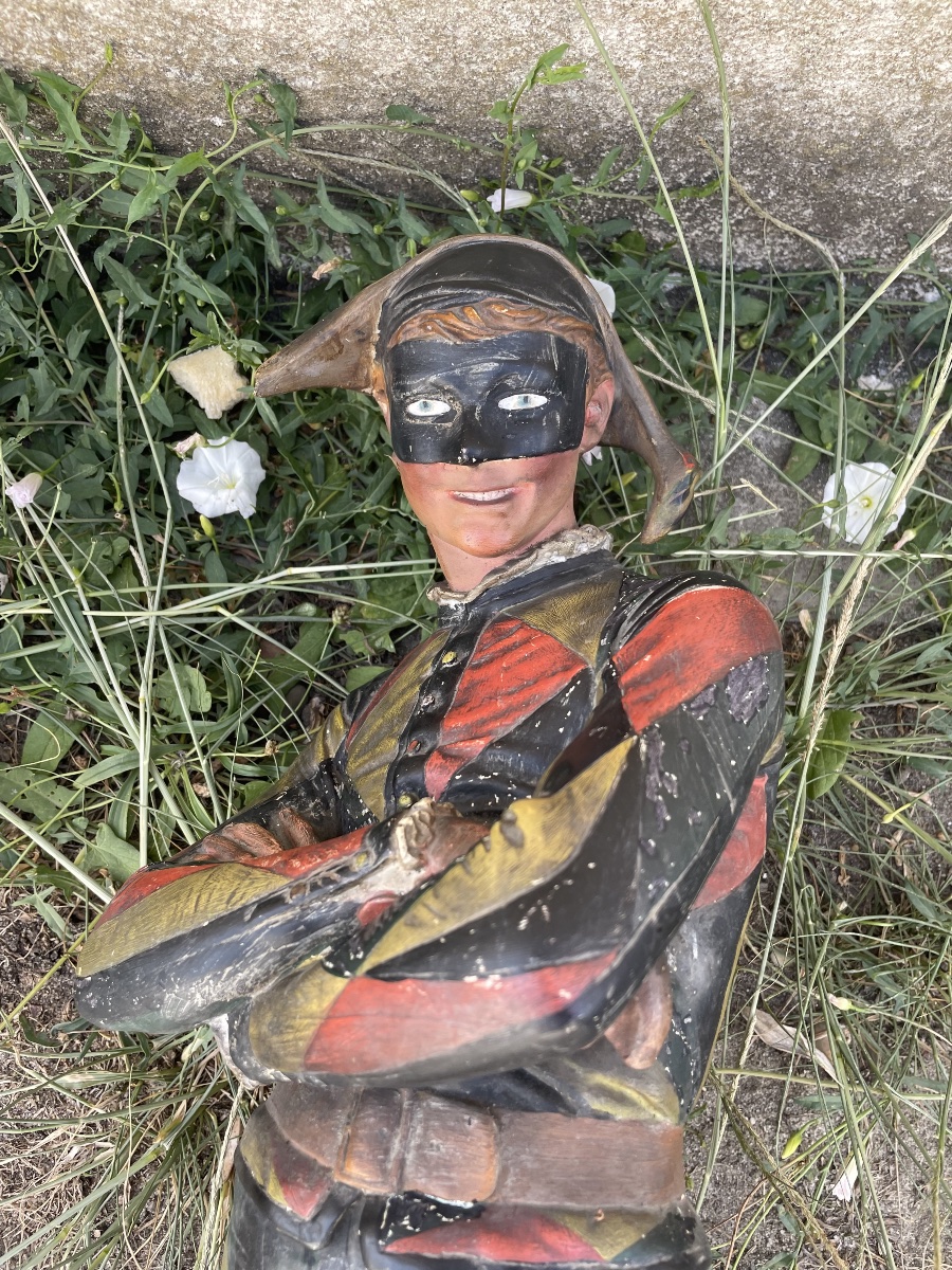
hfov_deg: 53.1
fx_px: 953
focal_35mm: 26
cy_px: 635
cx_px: 476
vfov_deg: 67.3
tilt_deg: -79.8
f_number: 1.6
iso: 32
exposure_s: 1/177
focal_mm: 4.2
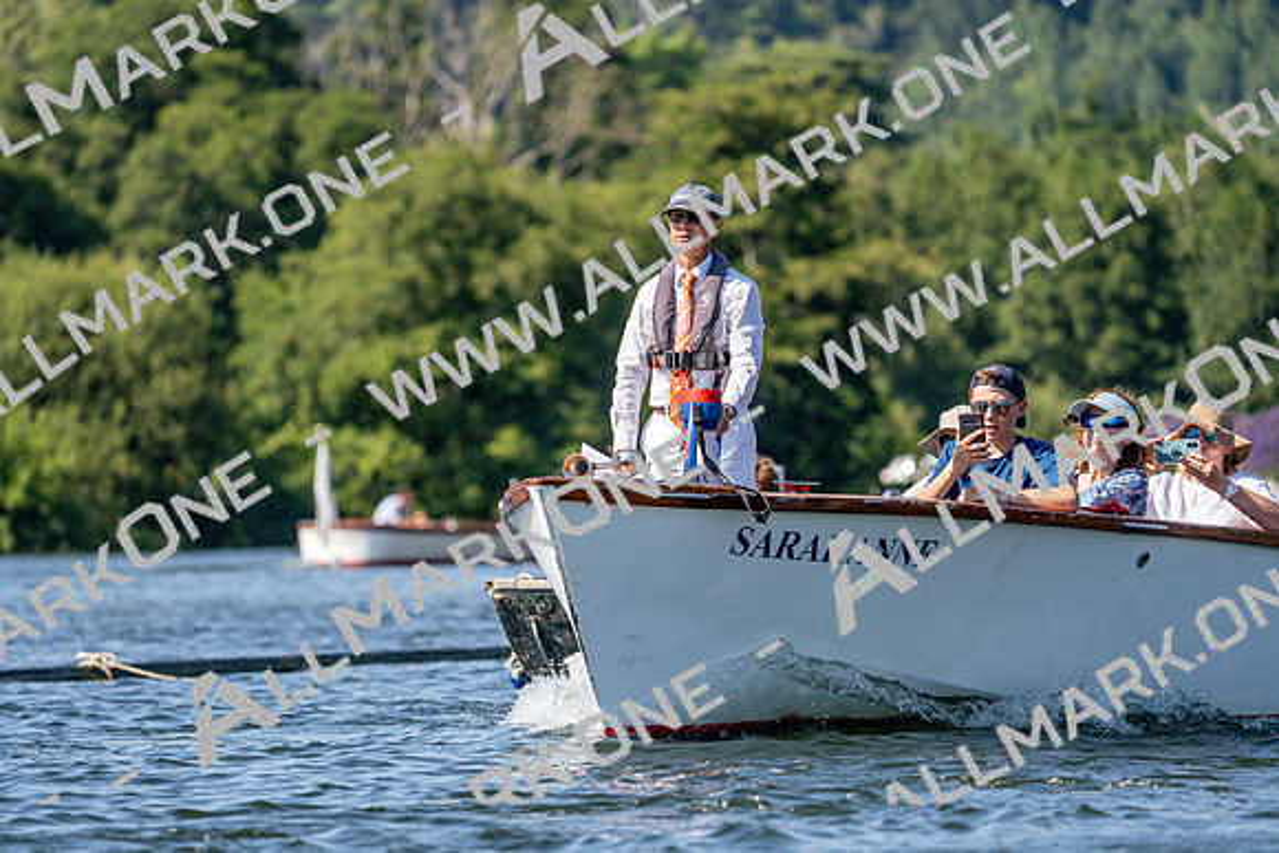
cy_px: 426
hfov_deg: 6.4
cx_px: 640
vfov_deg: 4.3
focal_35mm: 321
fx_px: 11407
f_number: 6.3
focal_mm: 321
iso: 320
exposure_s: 1/1600
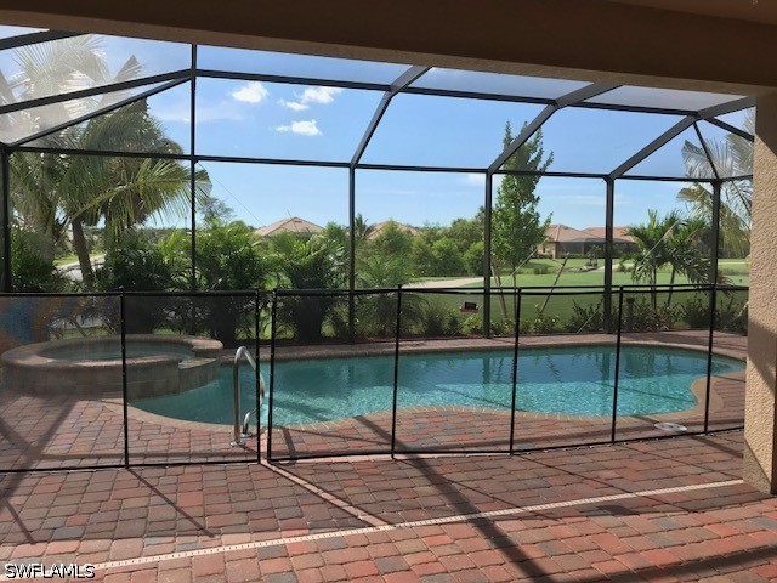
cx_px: 388
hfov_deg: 63.4
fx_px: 628
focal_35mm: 28
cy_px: 292
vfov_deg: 49.7
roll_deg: +0.4
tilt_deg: -3.5
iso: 20
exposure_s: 1/939
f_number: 1.8
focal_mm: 3.99
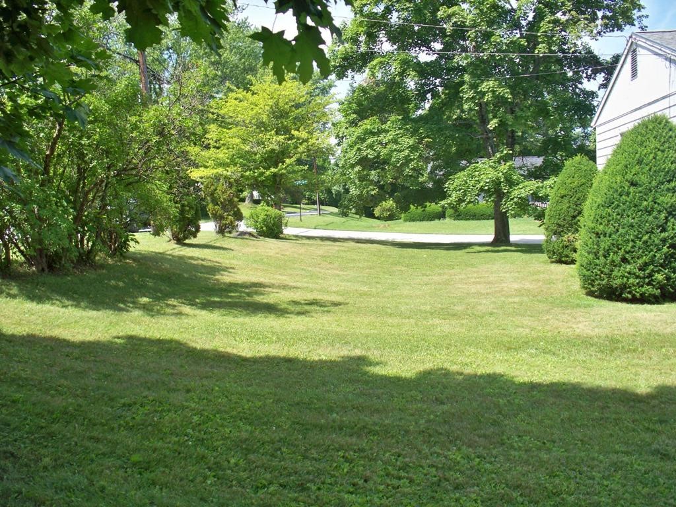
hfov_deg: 52.6
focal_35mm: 35
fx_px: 683
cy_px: 254
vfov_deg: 40.7
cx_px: 338
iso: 80
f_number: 2.8
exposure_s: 1/640
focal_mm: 7.54
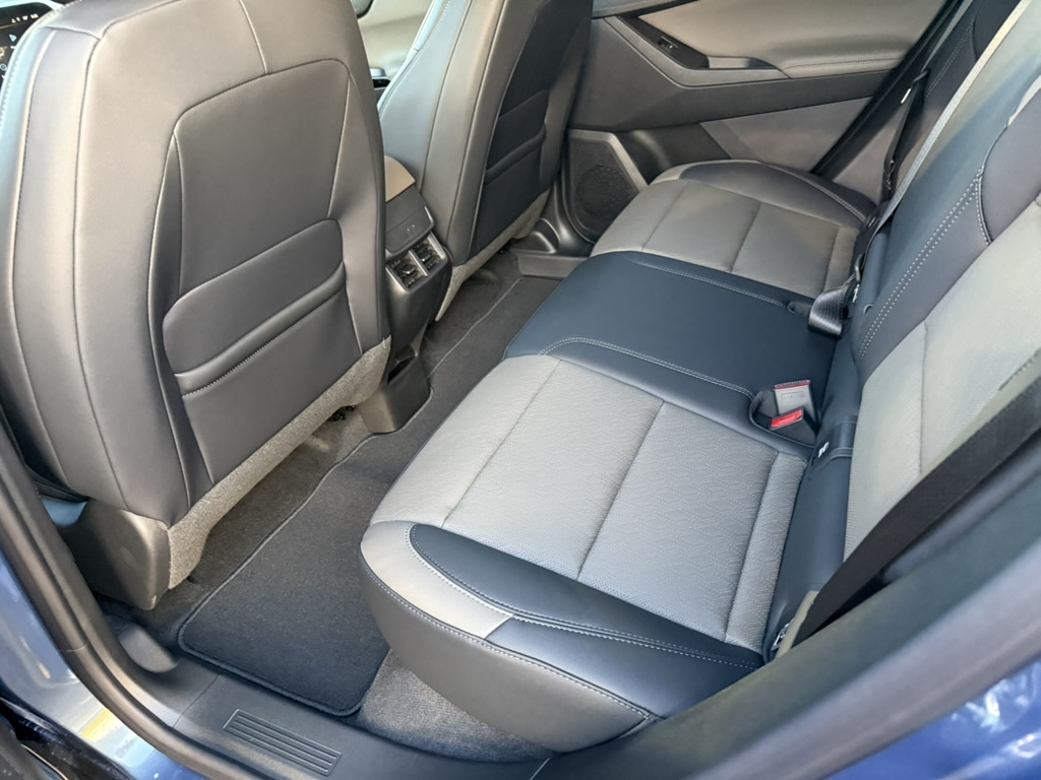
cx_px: 520
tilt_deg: -30.8
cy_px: 390
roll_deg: +5.0
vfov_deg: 56.8
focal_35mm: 24
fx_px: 722
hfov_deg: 71.6
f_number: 1.78
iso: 800
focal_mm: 6.76
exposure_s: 1/44
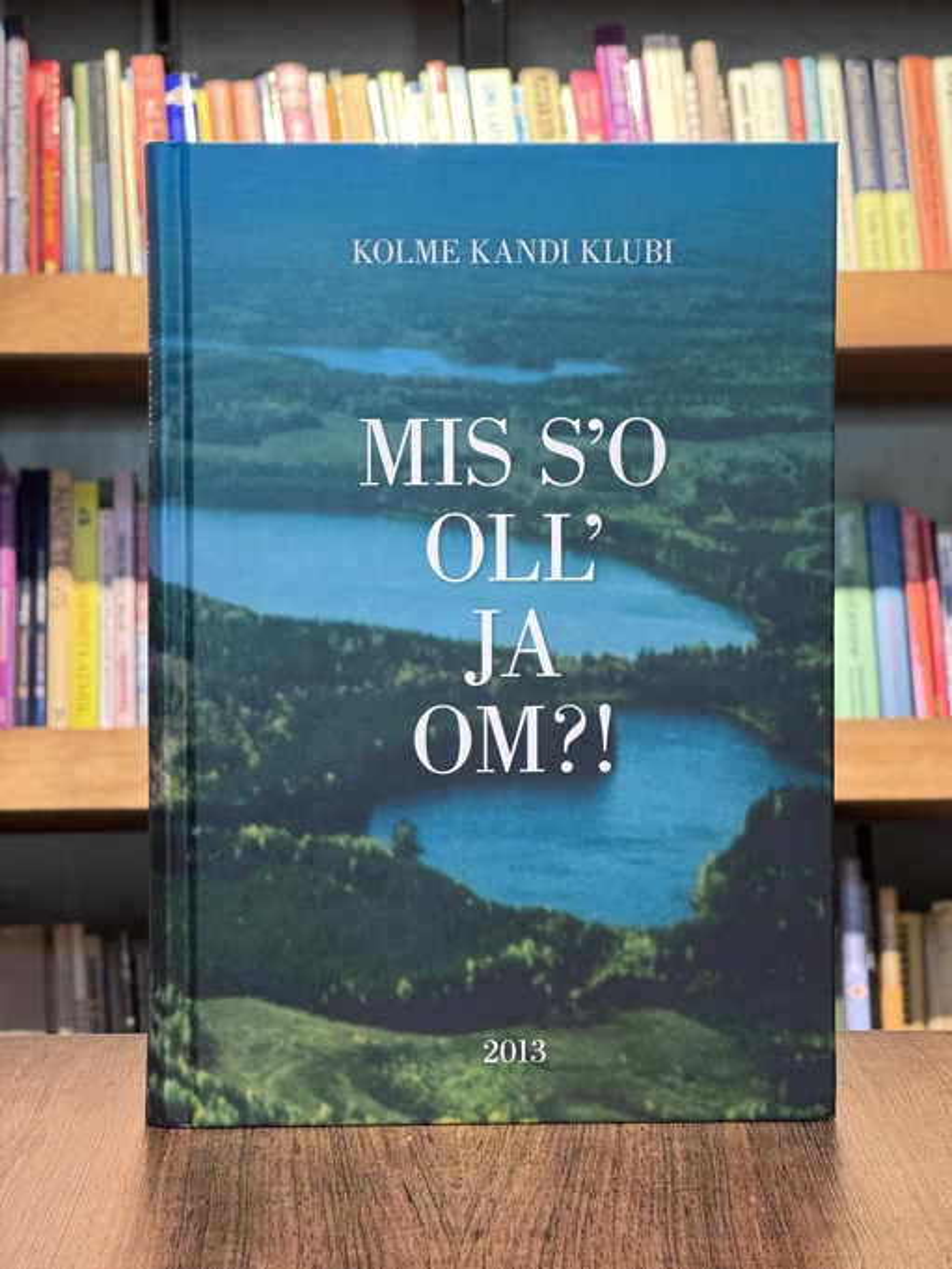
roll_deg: -0.2
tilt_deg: -1.7
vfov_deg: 25.3
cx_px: 476
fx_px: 2823
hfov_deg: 19.1
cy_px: 634
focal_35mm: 77
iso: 400
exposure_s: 1/60
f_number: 2.8
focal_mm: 9
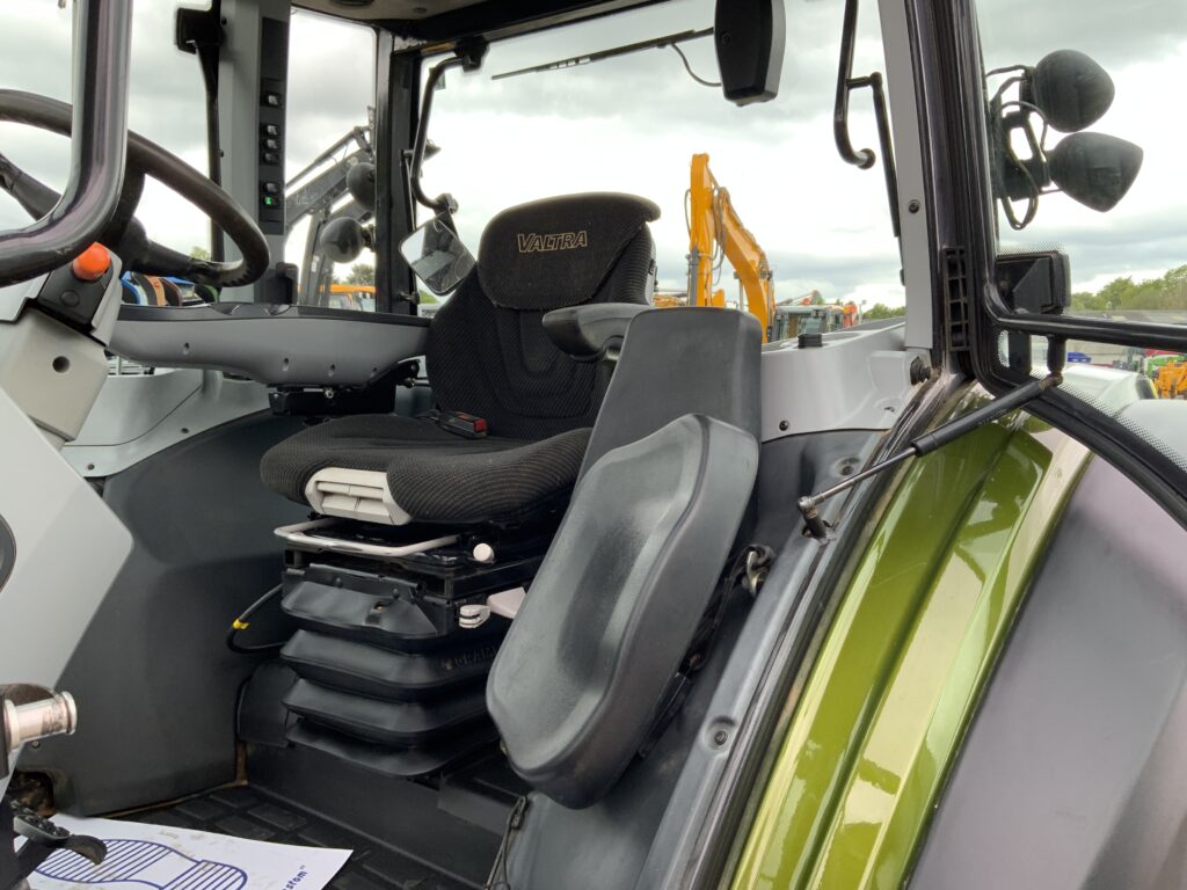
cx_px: 594
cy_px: 445
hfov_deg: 61.7
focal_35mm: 29
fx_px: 994
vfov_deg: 48.2
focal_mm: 3
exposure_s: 1/122
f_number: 1.8
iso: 20
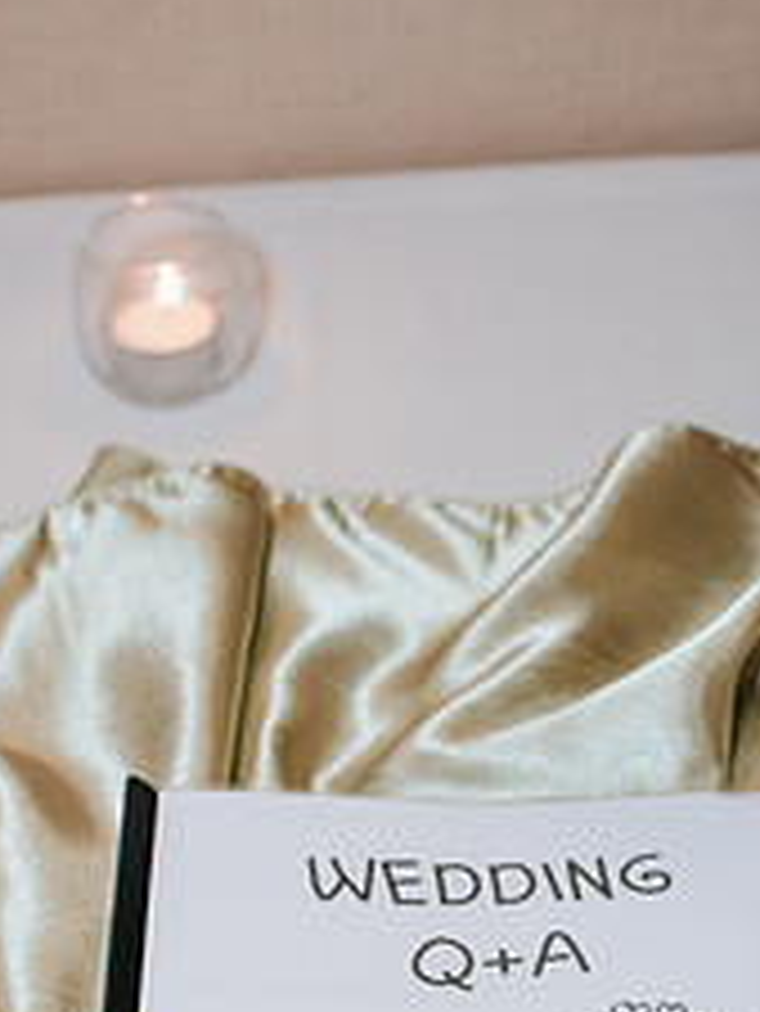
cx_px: 432
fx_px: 2954
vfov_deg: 19.0
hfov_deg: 14.7
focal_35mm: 101
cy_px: 940
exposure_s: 1/200
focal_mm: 35
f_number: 3.2
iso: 800
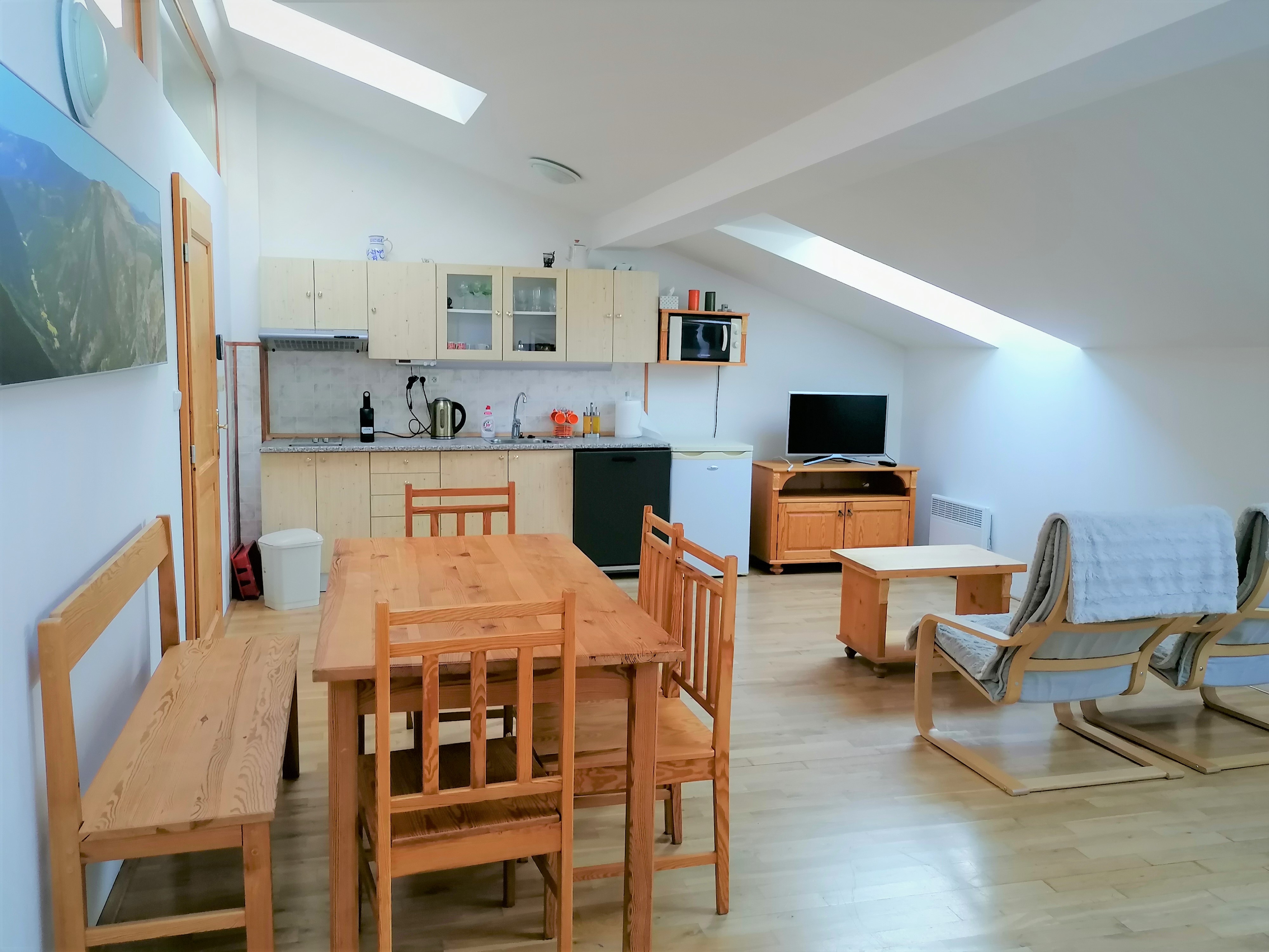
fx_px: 1063
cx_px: 634
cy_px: 476
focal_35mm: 29
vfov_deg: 48.2
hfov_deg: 61.7
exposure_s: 1/50
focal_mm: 4.75
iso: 160
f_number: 1.8
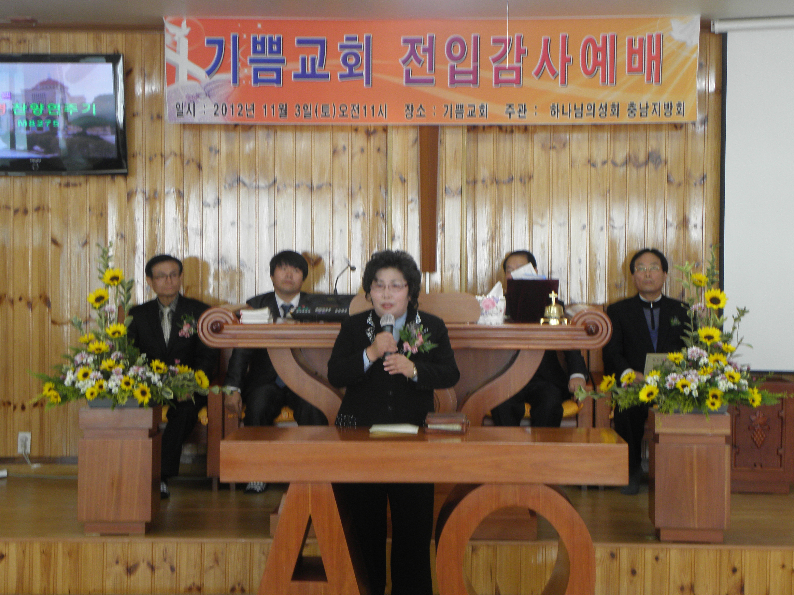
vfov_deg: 20.2
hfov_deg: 26.7
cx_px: 396
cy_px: 299
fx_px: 1674
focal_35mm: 73
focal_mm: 12.97
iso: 125
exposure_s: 1/20
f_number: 3.8
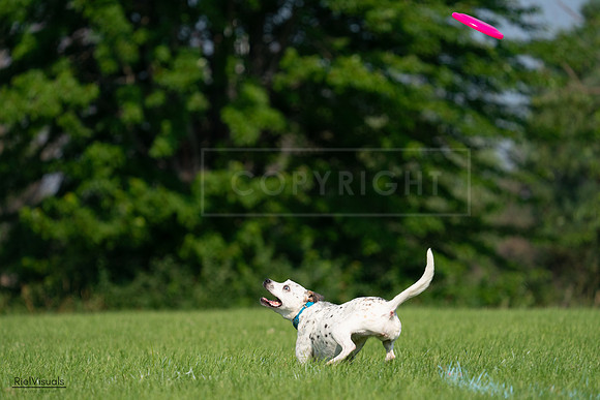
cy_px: 200
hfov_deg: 5.6
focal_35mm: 371
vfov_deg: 3.7
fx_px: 6184
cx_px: 300
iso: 1000
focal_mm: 371
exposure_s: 1/4000
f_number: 6.3
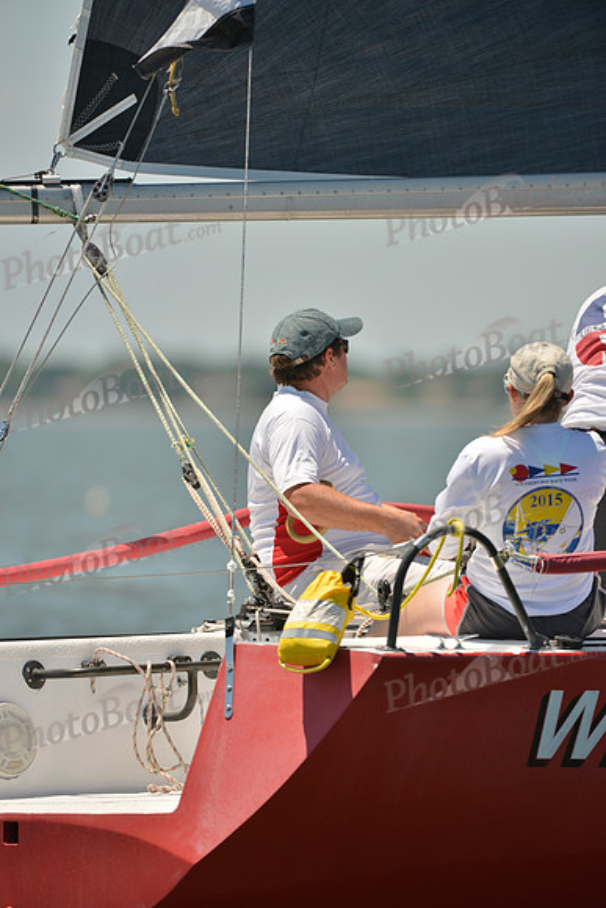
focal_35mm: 400
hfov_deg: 3.4
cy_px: 454
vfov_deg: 5.2
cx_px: 303
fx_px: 10093
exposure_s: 1/1600
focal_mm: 400
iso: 200
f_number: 4.5
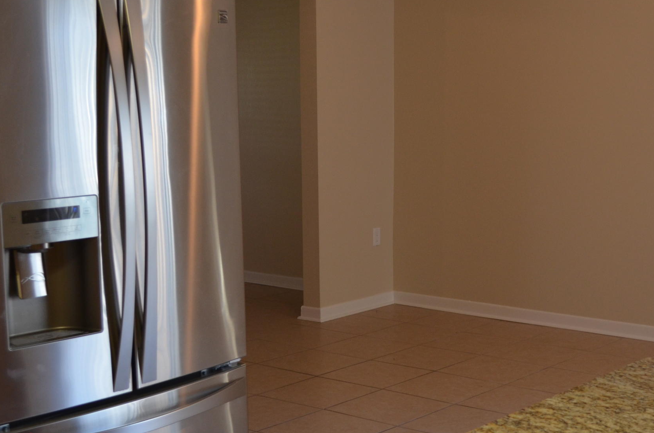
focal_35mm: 65
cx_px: 425
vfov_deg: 20.8
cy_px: 247
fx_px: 1178
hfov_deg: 30.8
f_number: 4
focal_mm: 24
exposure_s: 1/60
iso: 450
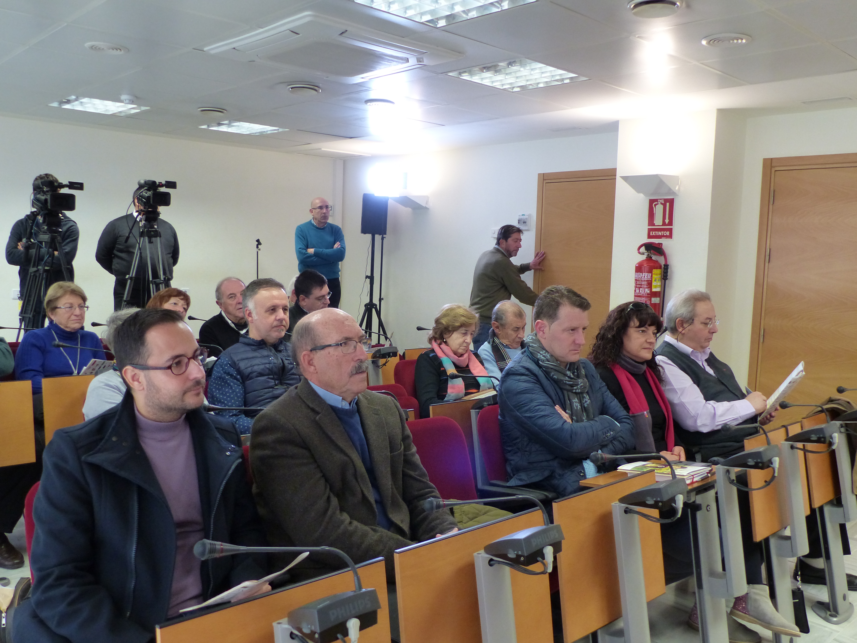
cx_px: 428
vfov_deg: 46.8
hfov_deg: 60.0
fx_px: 743
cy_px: 322
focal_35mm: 30
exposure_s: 1/60
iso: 320
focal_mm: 5.5
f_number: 2.8
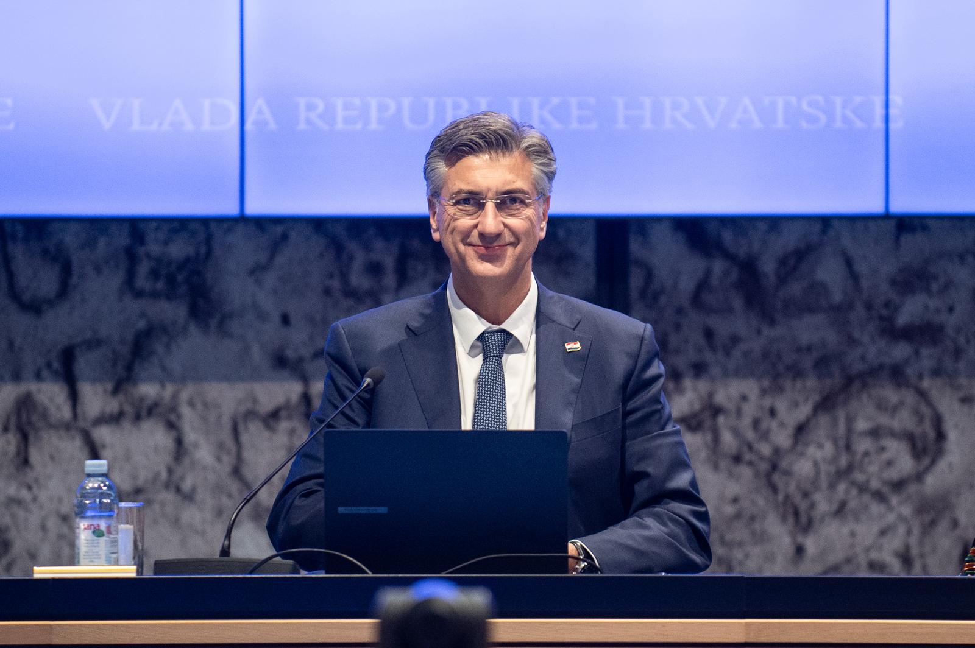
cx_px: 508
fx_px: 10054
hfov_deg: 5.6
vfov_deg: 3.7
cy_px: 241
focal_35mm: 372
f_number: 2.8
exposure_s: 1/320
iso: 4000
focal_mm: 200
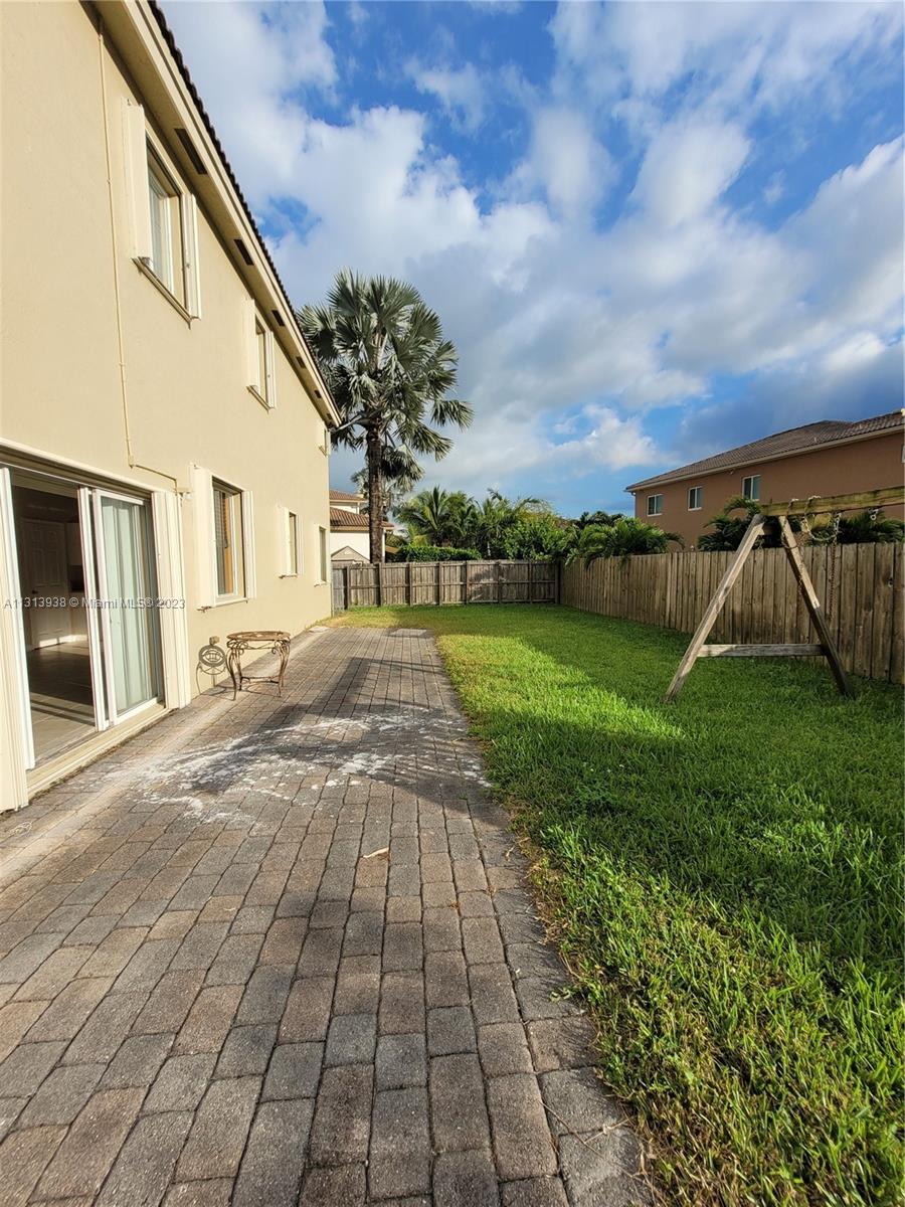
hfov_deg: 89.9
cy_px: 604
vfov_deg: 106.2
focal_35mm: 13
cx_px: 452
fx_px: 453
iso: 40
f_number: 2.2
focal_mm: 1.74
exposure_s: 1/1497
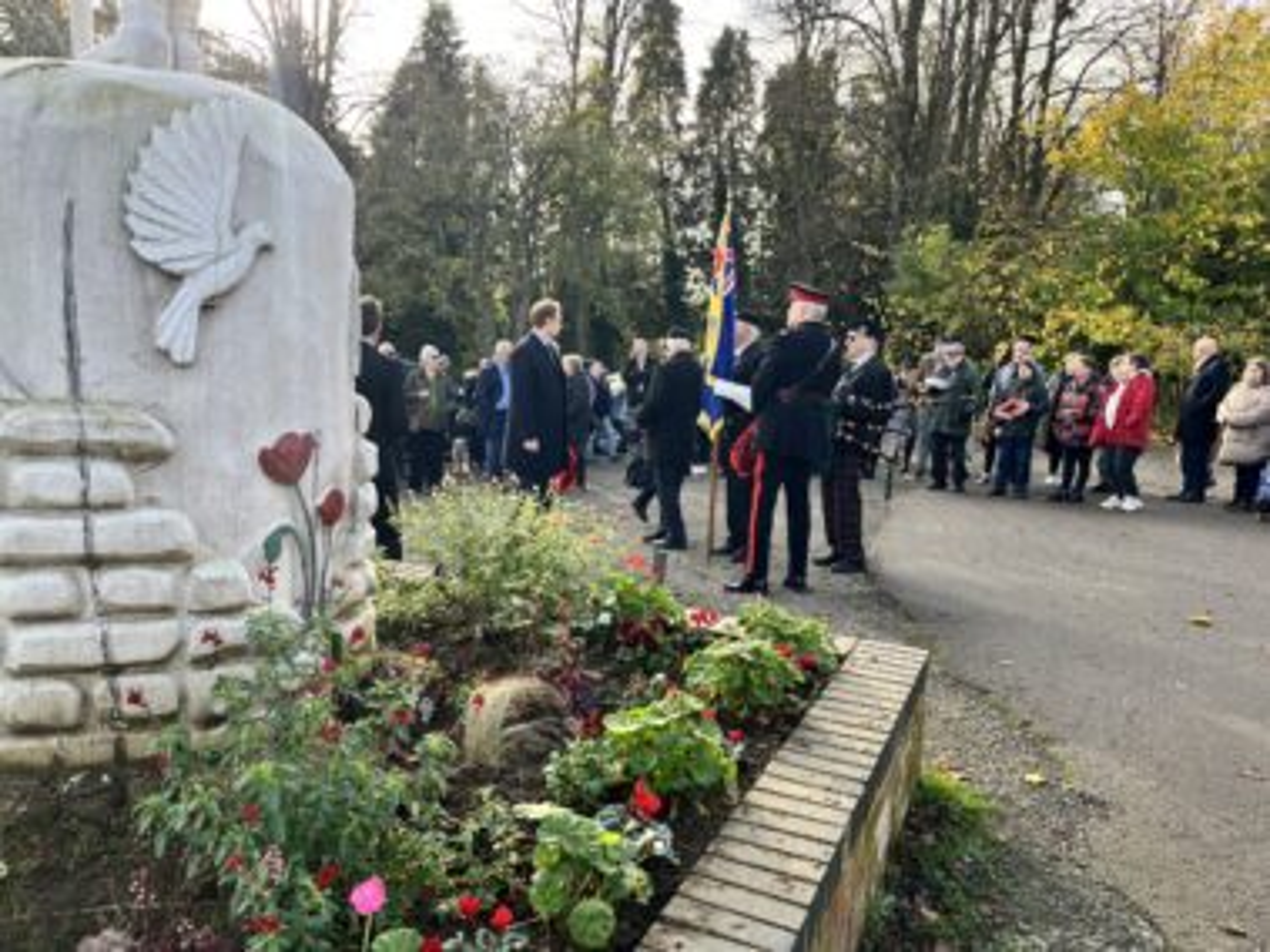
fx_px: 954
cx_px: 635
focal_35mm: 26
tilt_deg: -7.9
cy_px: 476
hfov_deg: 67.3
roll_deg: -3.3
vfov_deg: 53.0
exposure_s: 1/459
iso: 50
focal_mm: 5.1
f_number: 1.6
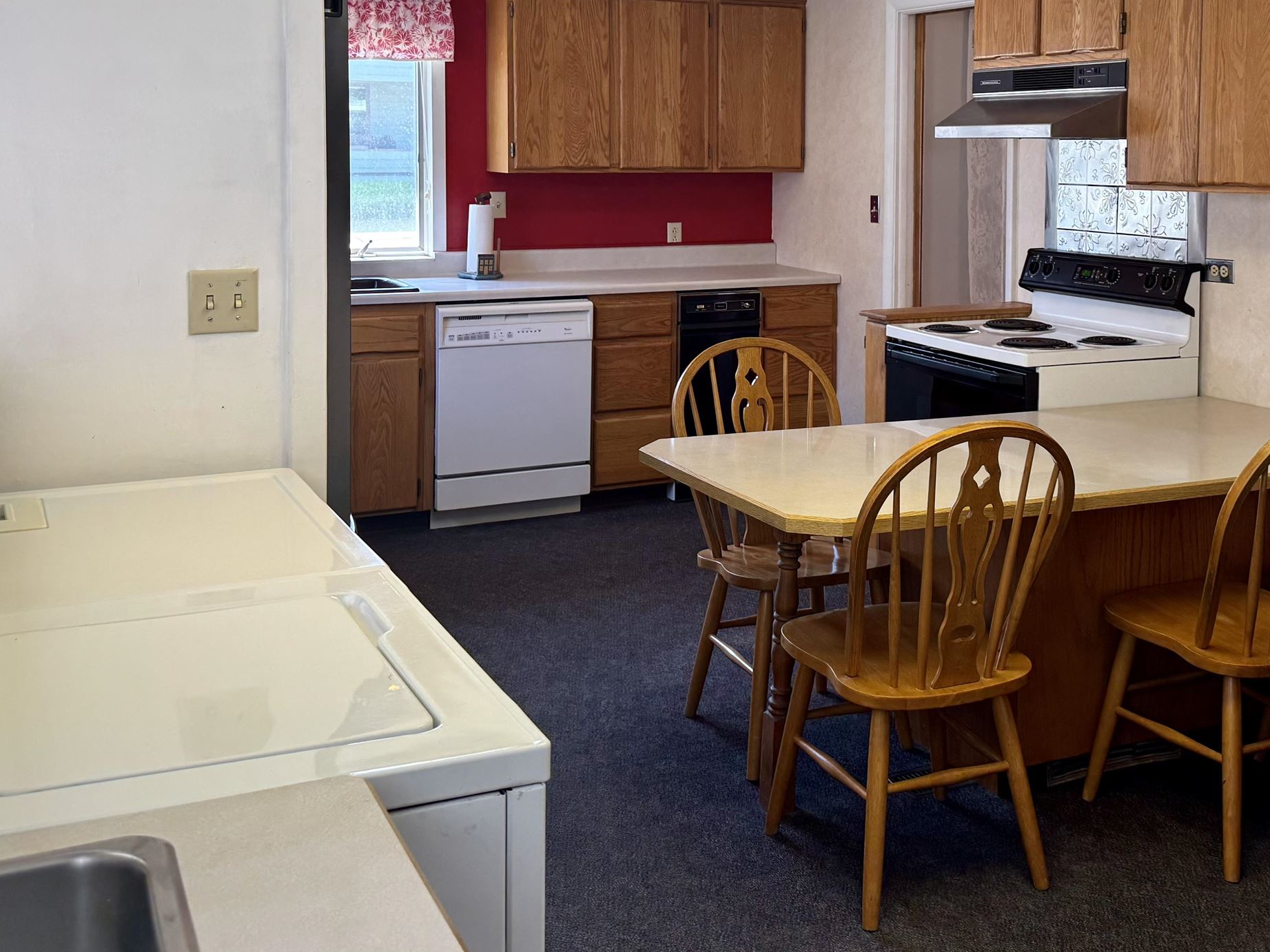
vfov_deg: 35.0
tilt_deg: -3.2
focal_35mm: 40
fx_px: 1467
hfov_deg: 46.5
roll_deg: -0.7
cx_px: 771
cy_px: 208
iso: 125
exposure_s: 1/120
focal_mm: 6.76
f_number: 1.78
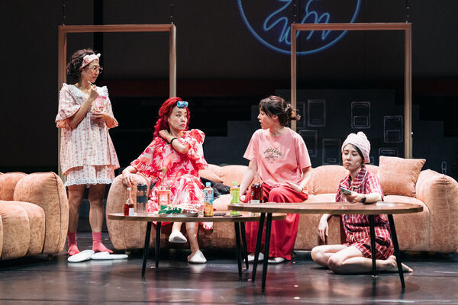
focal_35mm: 59
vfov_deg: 23.0
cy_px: 152
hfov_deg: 33.9
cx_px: 229
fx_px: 751
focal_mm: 59
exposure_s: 1/1250
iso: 3200
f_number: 2
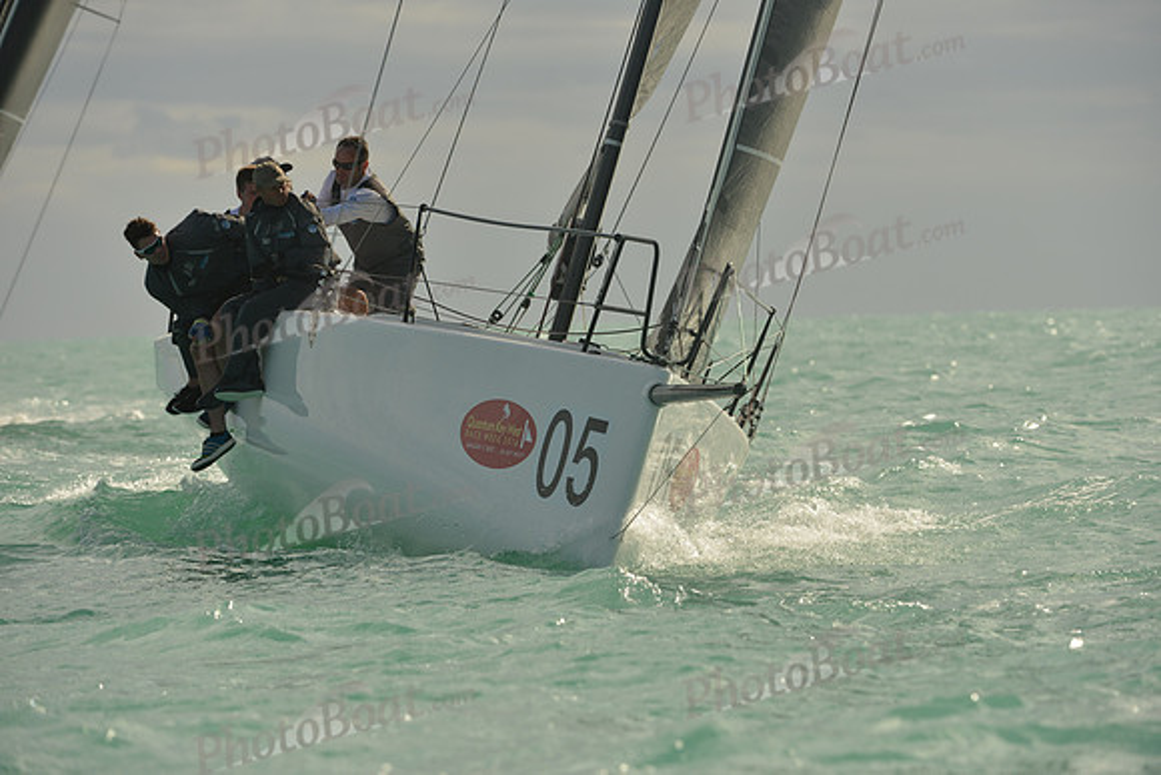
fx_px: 9032
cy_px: 388
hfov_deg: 7.4
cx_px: 580
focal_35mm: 280
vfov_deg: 4.9
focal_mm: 280
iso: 250
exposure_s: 1/1600
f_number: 6.3
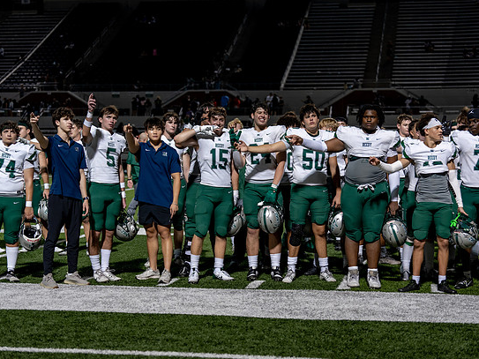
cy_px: 182
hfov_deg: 25.3
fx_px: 1065
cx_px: 225
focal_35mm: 77
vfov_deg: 19.1
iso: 500
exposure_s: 1/320
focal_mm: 70
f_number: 2.8
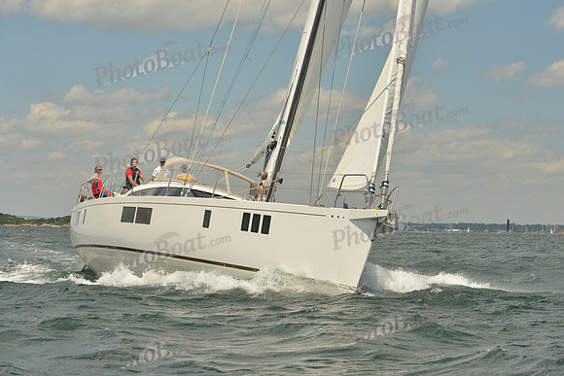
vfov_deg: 15.9
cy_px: 188
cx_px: 282
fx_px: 1348
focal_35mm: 86
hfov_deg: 23.6
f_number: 7.1
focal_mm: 86
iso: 400
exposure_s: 1/800
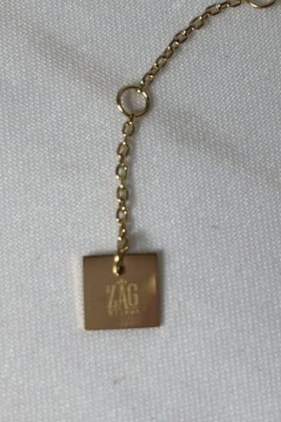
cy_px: 196
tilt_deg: -75.8
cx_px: 210
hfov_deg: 13.2
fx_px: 1207
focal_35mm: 103
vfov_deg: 19.8
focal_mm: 5.96
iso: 32
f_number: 1.6
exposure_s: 1/288
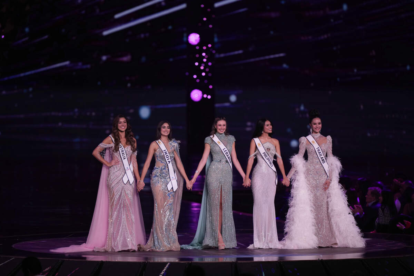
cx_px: 207
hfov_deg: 5.2
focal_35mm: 400
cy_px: 138
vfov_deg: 3.4
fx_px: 4600
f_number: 3.2
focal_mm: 400
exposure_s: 1/1000
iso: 1000
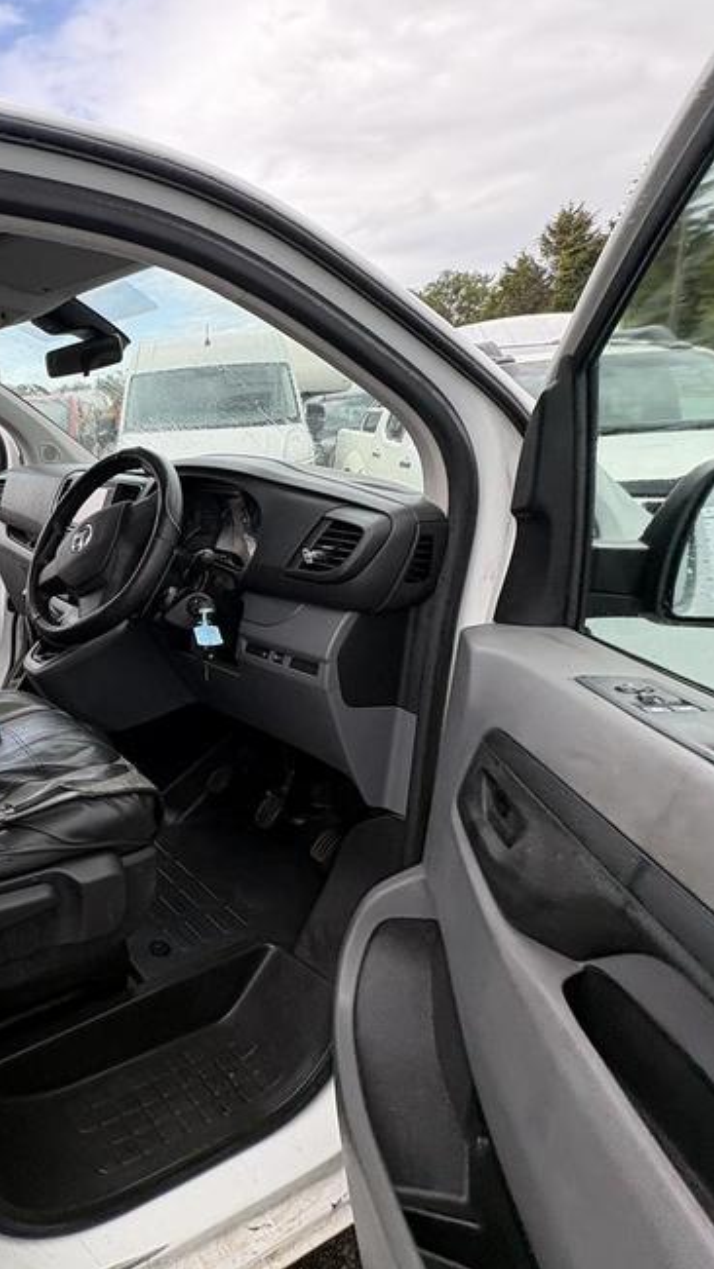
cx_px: 14
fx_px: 707
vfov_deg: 83.8
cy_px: 618
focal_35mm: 21
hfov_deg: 45.8
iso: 50
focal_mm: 2.22
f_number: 2.2
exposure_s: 1/217
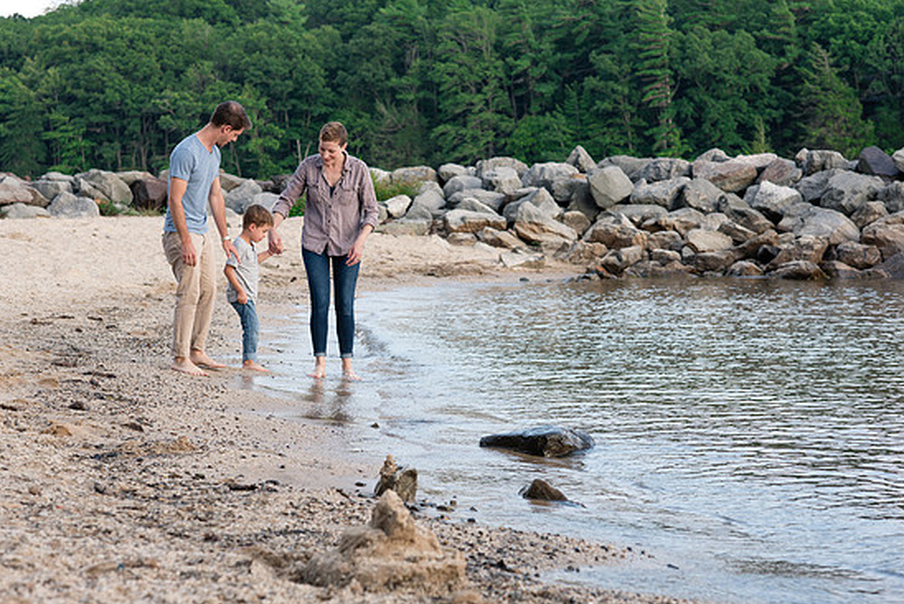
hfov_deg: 21.9
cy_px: 304
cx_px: 436
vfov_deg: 14.7
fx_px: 2336
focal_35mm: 93
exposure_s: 1/320
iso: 500
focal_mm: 85
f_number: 5.6
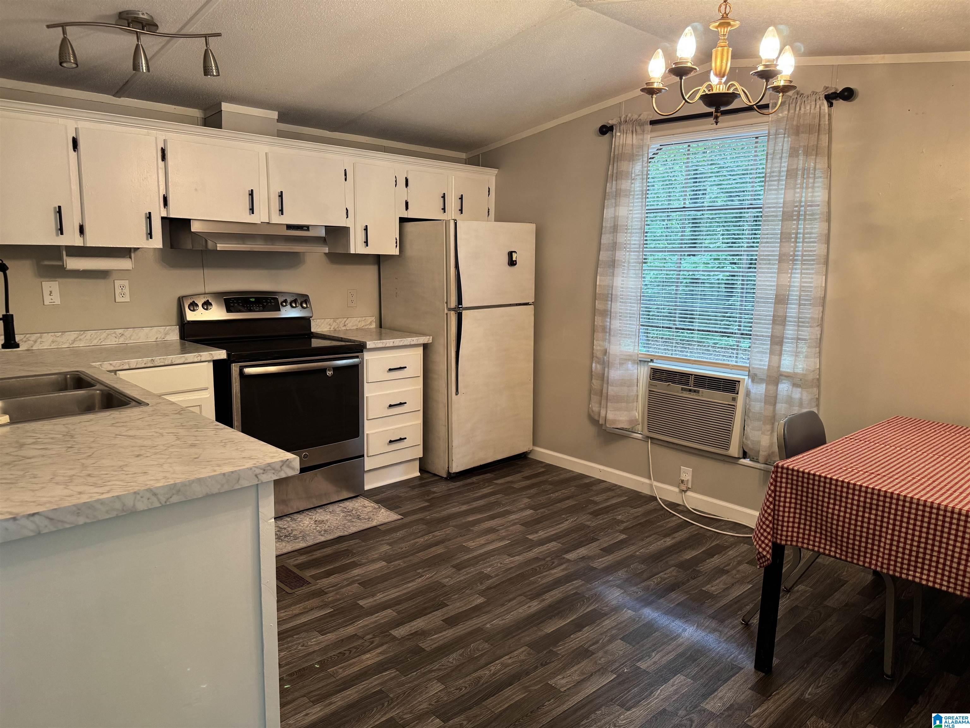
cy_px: 364
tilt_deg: -9.2
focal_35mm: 24
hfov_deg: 71.6
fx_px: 673
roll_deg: -0.9
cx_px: 485
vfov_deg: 56.8
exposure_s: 1/60
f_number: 1.78
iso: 250
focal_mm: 6.76
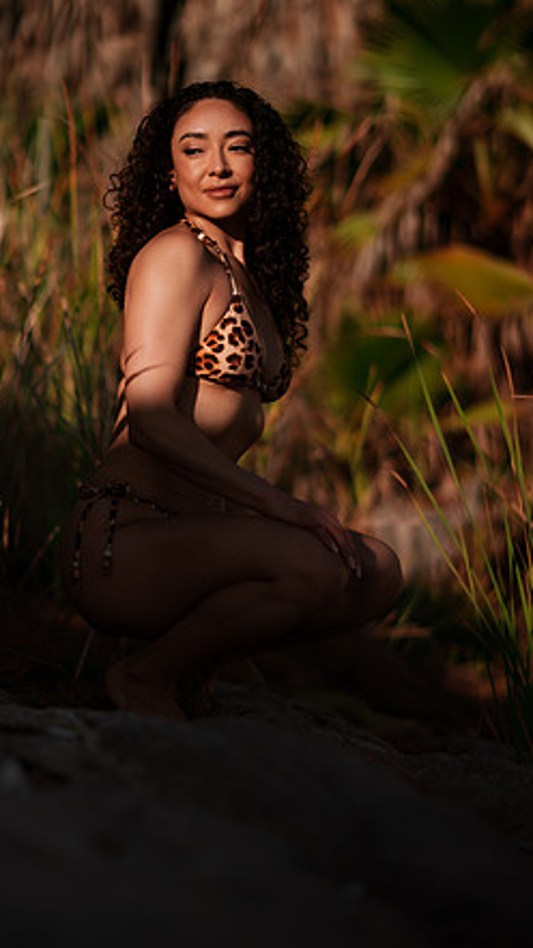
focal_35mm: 62
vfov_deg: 33.8
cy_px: 477
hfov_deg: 19.4
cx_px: 228
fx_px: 1558
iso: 50
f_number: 1.8
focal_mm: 58
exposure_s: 1/8000
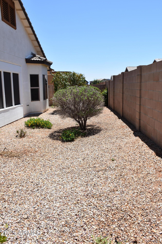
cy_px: 122
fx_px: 223
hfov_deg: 40.0
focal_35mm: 33
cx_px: 81
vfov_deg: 57.2
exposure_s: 1/500
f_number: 8
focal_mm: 22
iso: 180
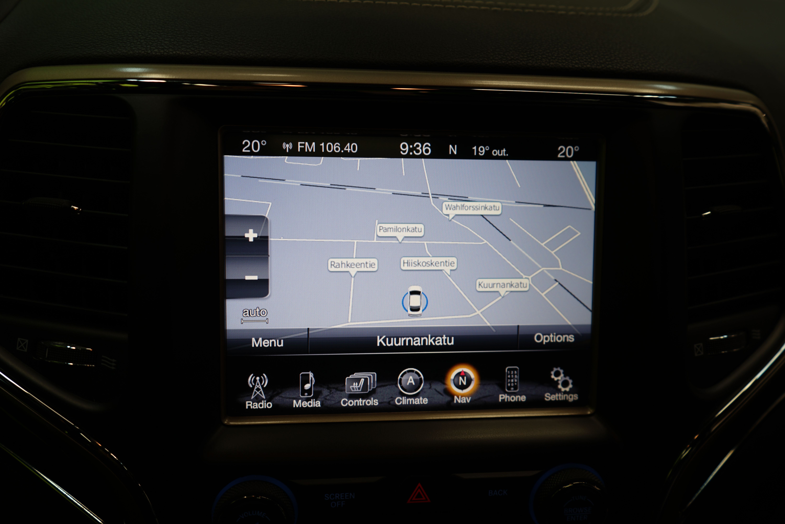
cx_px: 392
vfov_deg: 45.0
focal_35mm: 29
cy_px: 262
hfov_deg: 63.7
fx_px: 632
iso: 50
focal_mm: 29
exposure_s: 1/30
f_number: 3.5
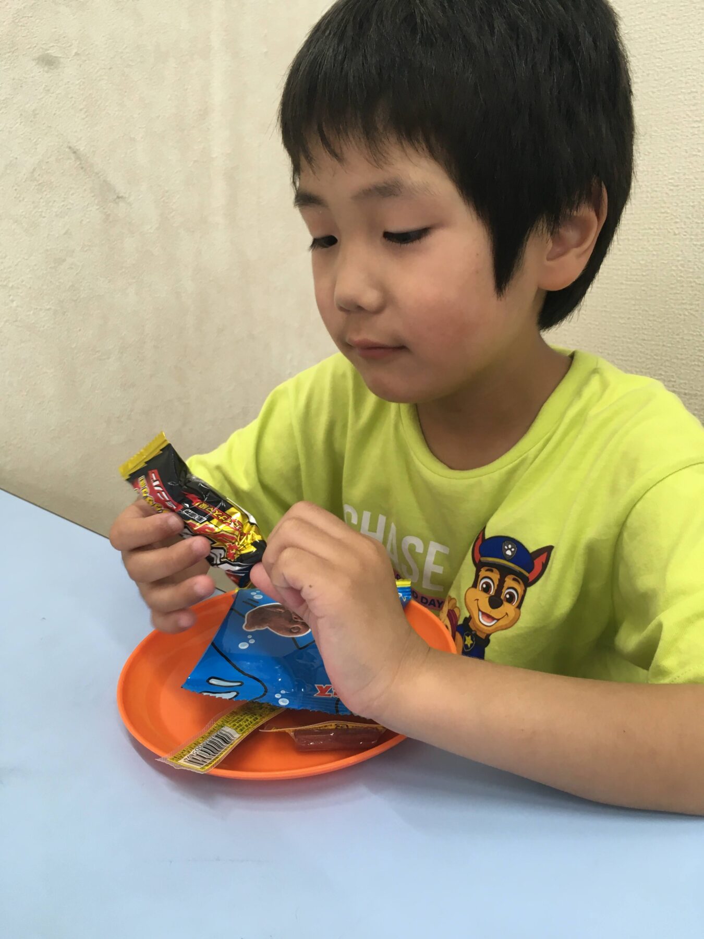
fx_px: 786
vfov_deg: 61.7
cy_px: 470
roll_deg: +4.8
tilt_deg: -18.9
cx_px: 352
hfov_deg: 48.2
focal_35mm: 29
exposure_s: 1/30
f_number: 2.2
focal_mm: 4.15
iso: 50
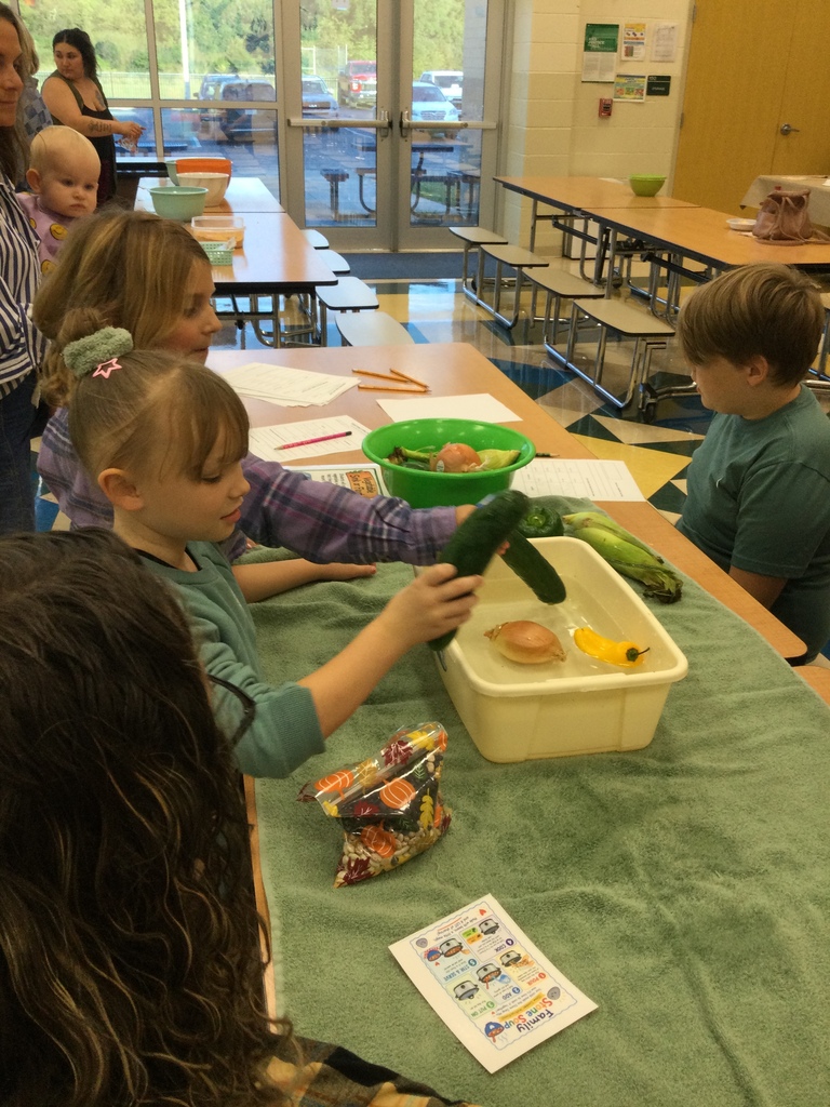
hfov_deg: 45.4
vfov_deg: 58.4
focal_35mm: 31
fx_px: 991
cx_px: 415
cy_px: 554
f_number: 2.4
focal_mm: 3.3
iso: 50
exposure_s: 1/30
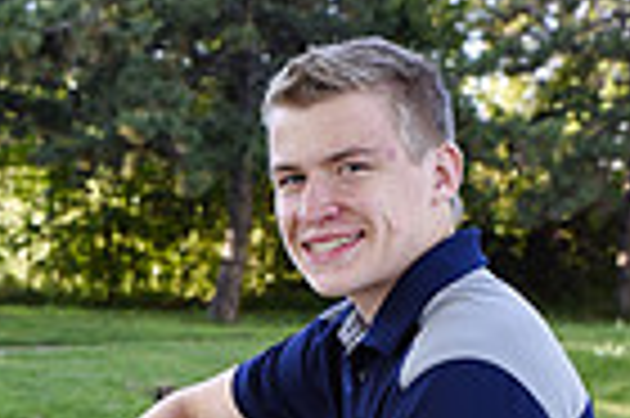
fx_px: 2535
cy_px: 717
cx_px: 9
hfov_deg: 14.0
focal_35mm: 145
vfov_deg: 9.1
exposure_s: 1/100
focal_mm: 35
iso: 200
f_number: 5
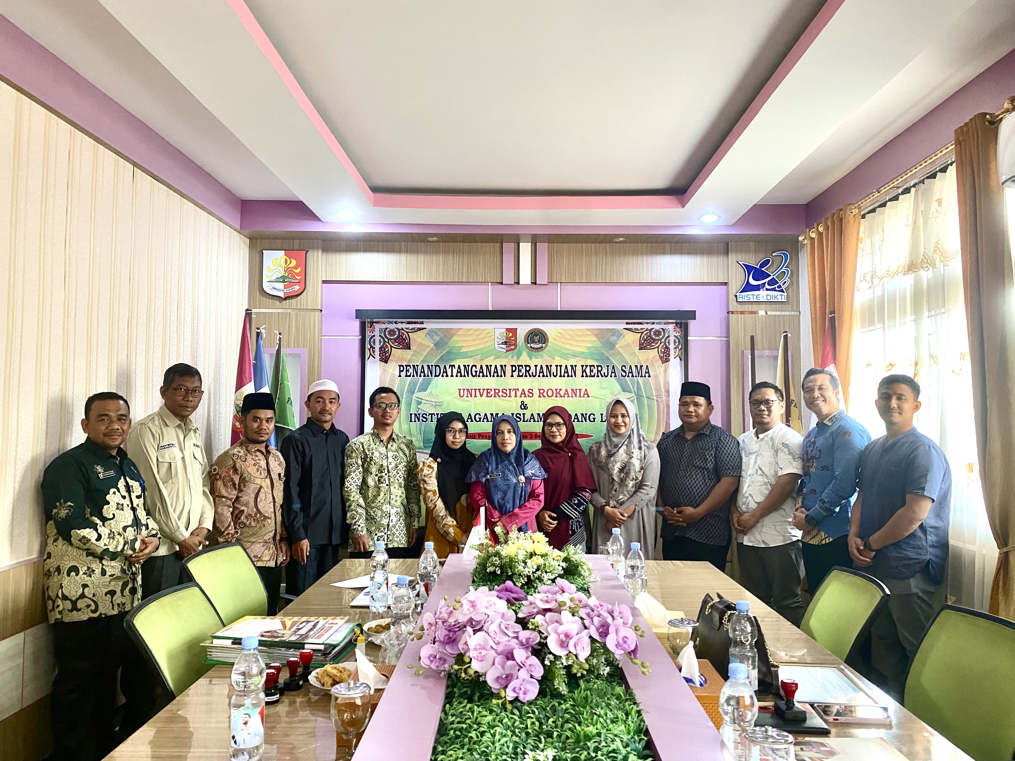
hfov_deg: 67.3
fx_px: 762
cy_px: 380
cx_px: 508
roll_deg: -0.4
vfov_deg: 53.1
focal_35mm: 26
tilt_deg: +3.3
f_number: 1.8
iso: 200
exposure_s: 1/50
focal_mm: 4.25
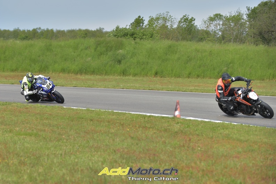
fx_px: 804
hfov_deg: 19.5
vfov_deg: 13.0
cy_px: 92
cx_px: 138
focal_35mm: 105
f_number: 4
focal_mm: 105
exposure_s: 1/640
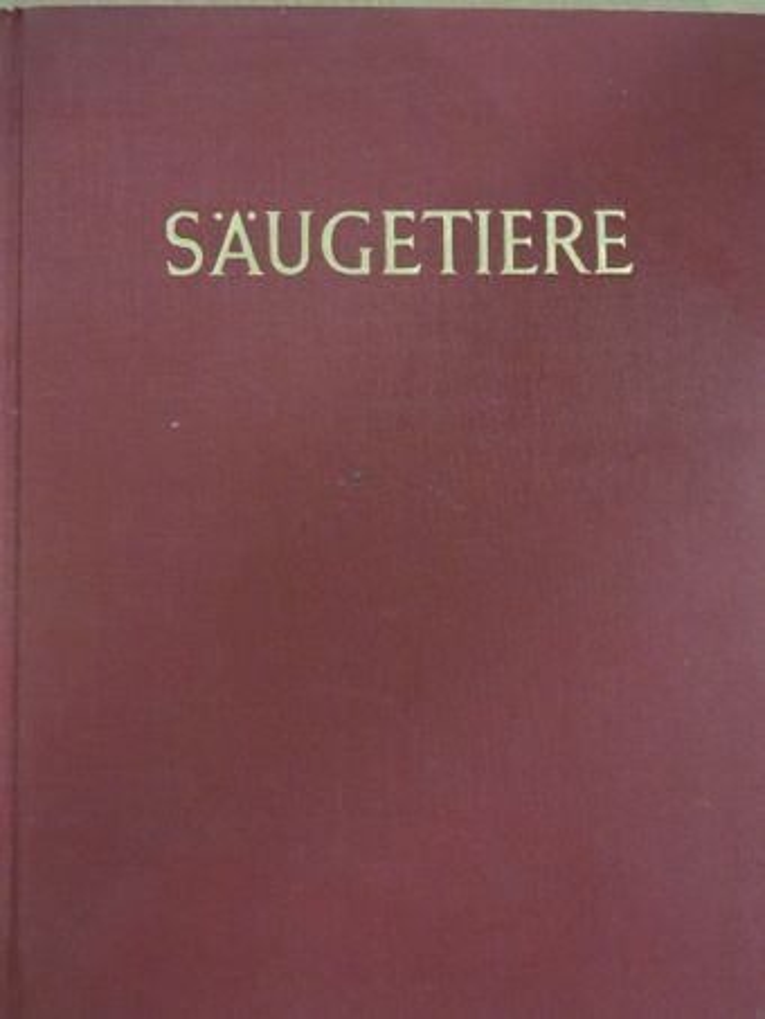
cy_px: 510
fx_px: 1178
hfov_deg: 36.0
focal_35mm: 40
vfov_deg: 46.8
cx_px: 382
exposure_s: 1/50
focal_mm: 7.2
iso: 1600
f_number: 3.8
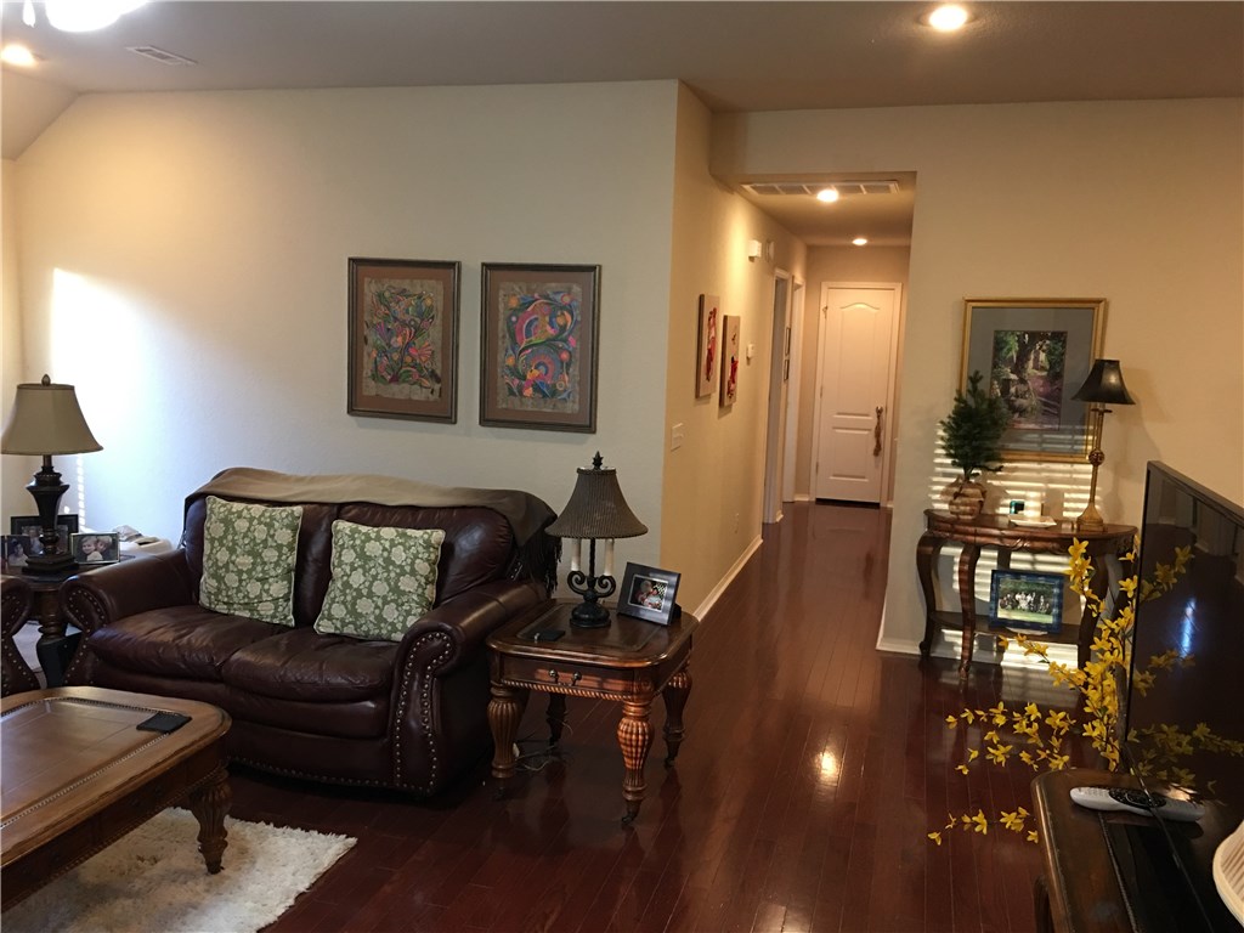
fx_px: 1042
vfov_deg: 48.2
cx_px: 622
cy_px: 466
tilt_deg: -5.7
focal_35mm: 29
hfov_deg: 61.7
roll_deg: -1.8
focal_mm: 4.15
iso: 80
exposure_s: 1/15
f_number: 2.2
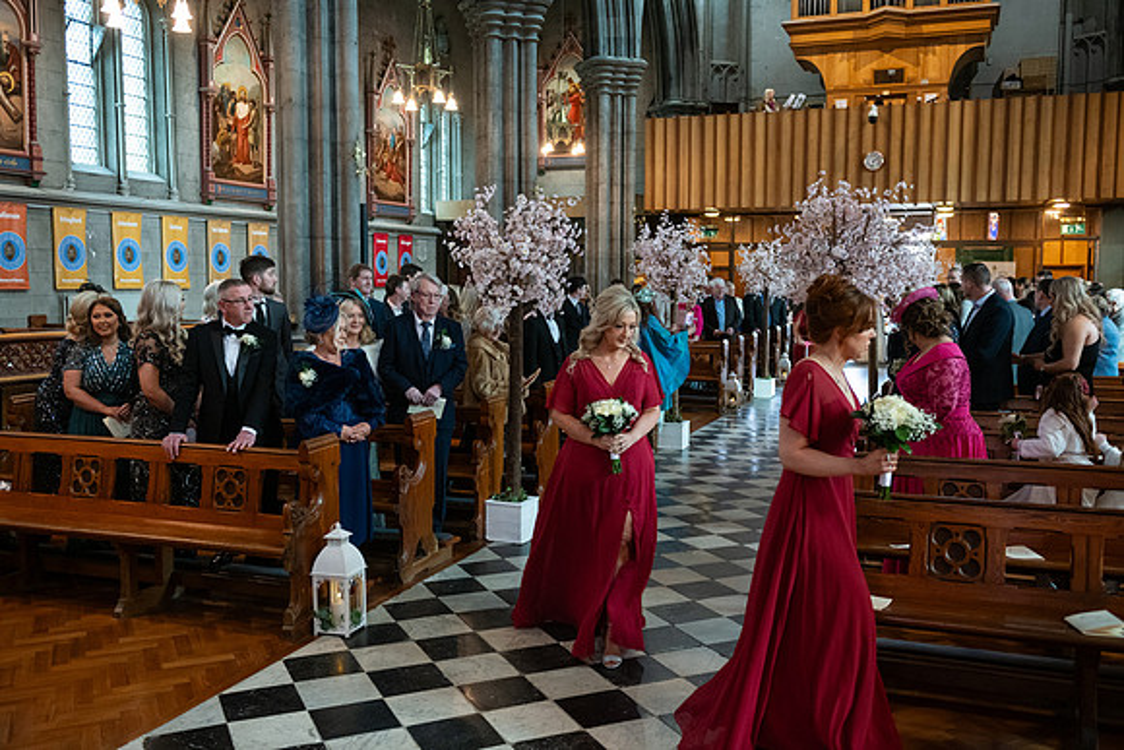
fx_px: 1062
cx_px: 562
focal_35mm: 34
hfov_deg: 55.8
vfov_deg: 38.9
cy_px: 375
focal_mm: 34
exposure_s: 1/160
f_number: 3.5
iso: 1250
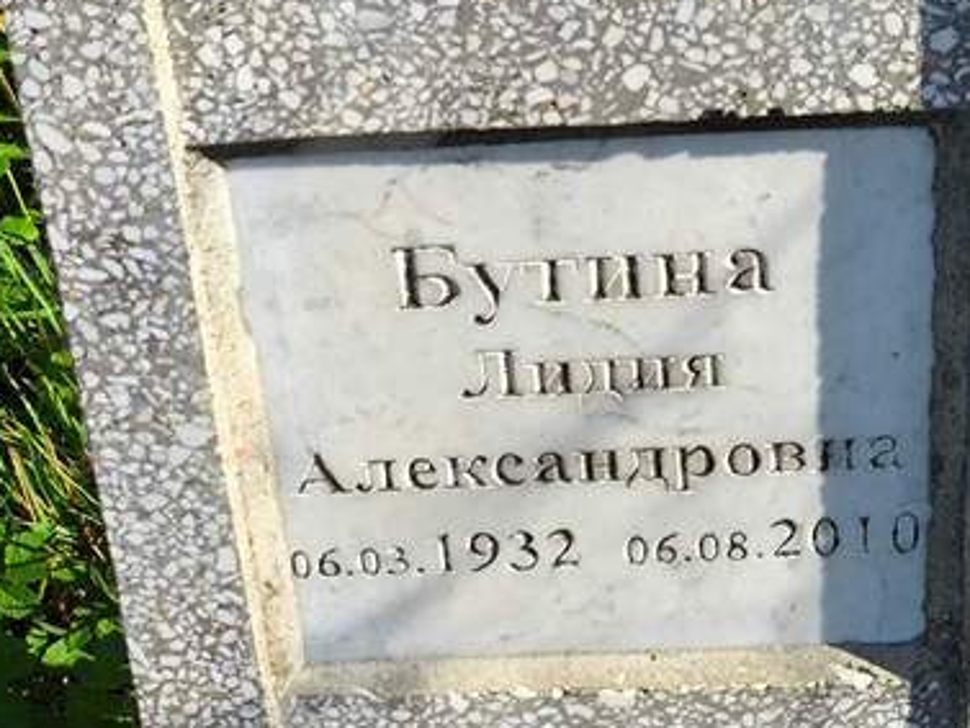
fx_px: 2971
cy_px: 445
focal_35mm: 106
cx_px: 457
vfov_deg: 14.0
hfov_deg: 18.5
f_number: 1.7
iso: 50
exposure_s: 1/690
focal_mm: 4.71
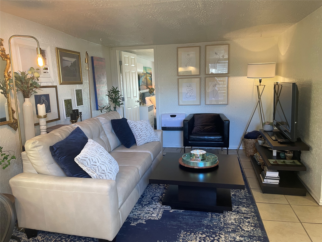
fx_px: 242
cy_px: 121
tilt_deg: -8.8
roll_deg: +2.3
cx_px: 161
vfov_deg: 53.1
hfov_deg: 67.3
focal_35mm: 26
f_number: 1.6
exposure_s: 1/60
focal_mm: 4.2
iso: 160
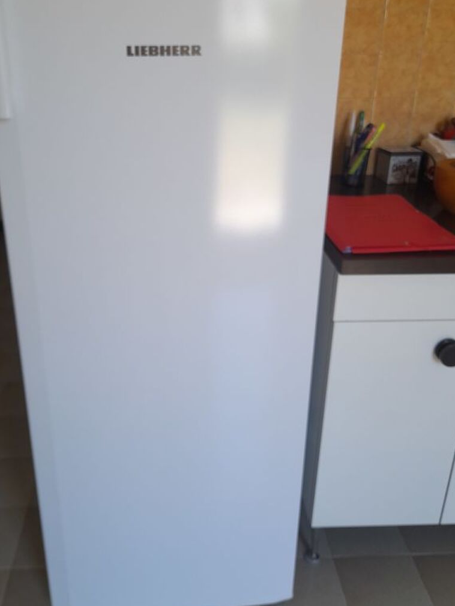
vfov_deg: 55.2
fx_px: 578
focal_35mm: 33
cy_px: 263
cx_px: 184
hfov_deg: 42.8
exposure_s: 1/50
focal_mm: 4.6
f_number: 2
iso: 50
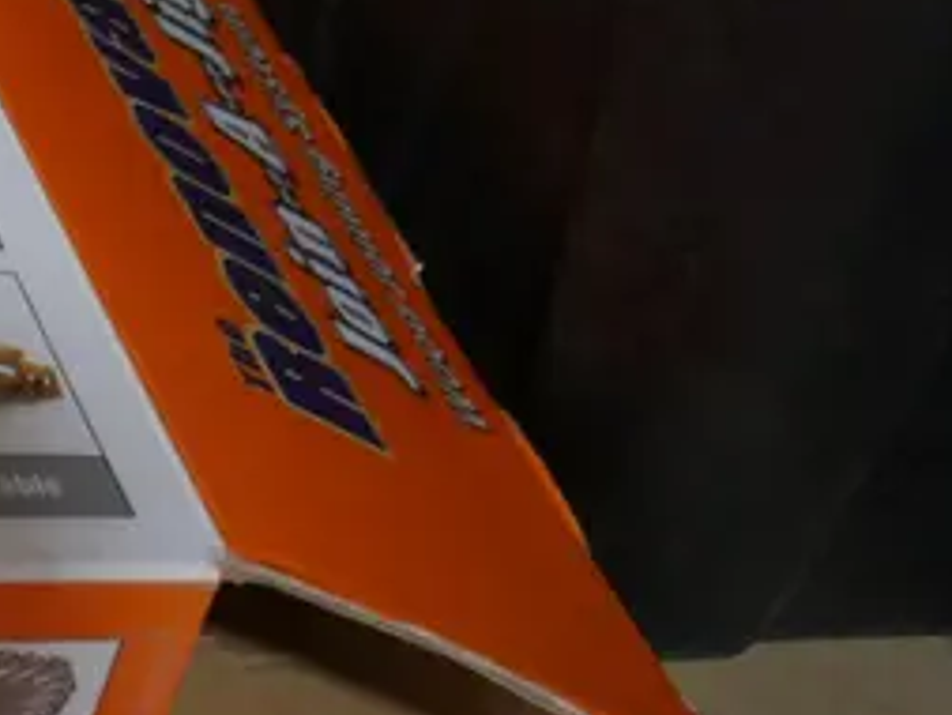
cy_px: -461
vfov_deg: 8.5
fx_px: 4678
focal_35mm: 170
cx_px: -944
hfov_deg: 10.7
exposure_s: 1/60
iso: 400
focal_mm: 21
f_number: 4.6
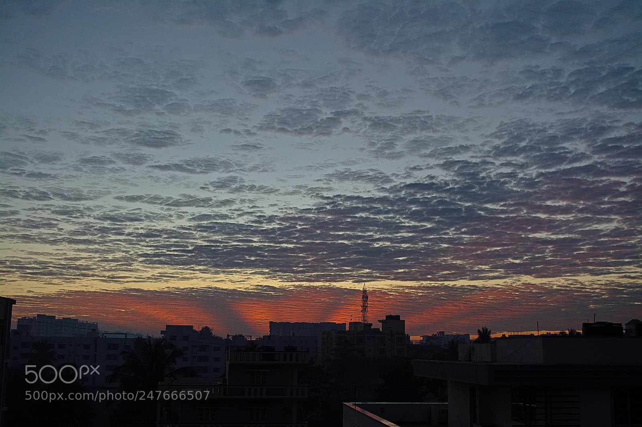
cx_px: 321
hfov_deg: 45.0
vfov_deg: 30.8
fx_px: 775
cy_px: 214
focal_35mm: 44
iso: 320
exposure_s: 1/200
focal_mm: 29
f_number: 5.6
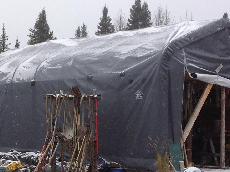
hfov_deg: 20.8
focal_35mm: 94
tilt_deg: -0.5
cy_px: 123
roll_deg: -0.6
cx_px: 74
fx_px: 624
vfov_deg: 15.6
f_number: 2.4
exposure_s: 1/325
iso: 50
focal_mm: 4.28
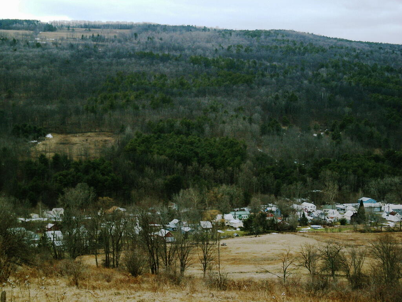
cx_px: 201
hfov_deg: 28.2
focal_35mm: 69
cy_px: 151
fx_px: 801
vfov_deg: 21.3
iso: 100
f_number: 3.6
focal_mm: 14.3
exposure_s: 1/180
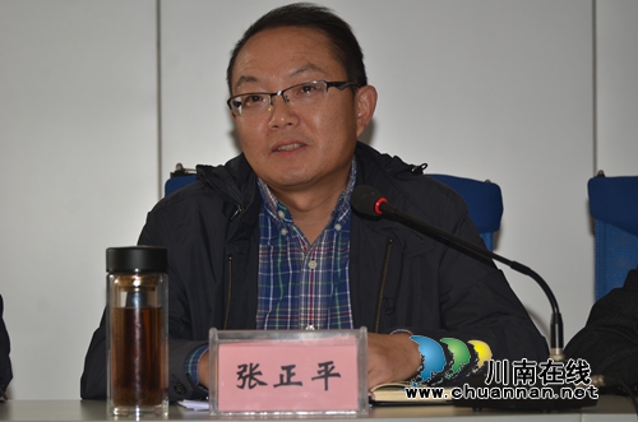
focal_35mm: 147
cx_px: 319
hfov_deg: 14.0
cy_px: 211
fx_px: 2599
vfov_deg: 9.3
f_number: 5.3
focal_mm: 98
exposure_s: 1/60
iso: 100
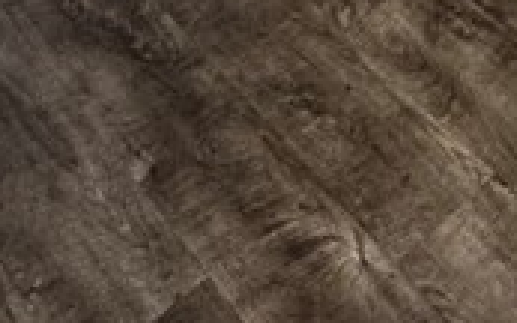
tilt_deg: -7.9
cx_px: 651
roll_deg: +1.0
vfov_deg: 9.4
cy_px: -793
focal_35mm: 88
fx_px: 1240
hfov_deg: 21.5
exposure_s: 1/120
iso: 200
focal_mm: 2.22
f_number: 2.2
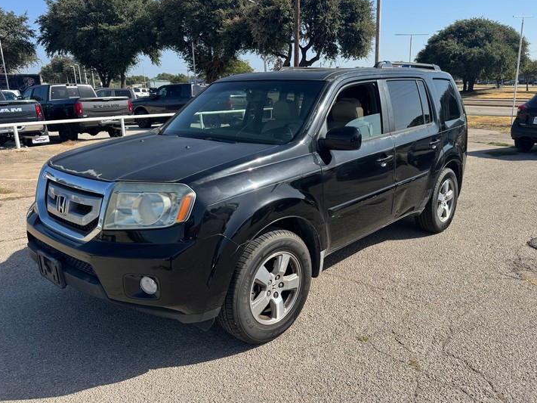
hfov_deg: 65.2
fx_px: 419
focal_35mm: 27
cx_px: 295
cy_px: 197
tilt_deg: -16.3
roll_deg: +0.6
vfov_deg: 51.3
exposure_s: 1/3096
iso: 80
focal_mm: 6.76
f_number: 1.78
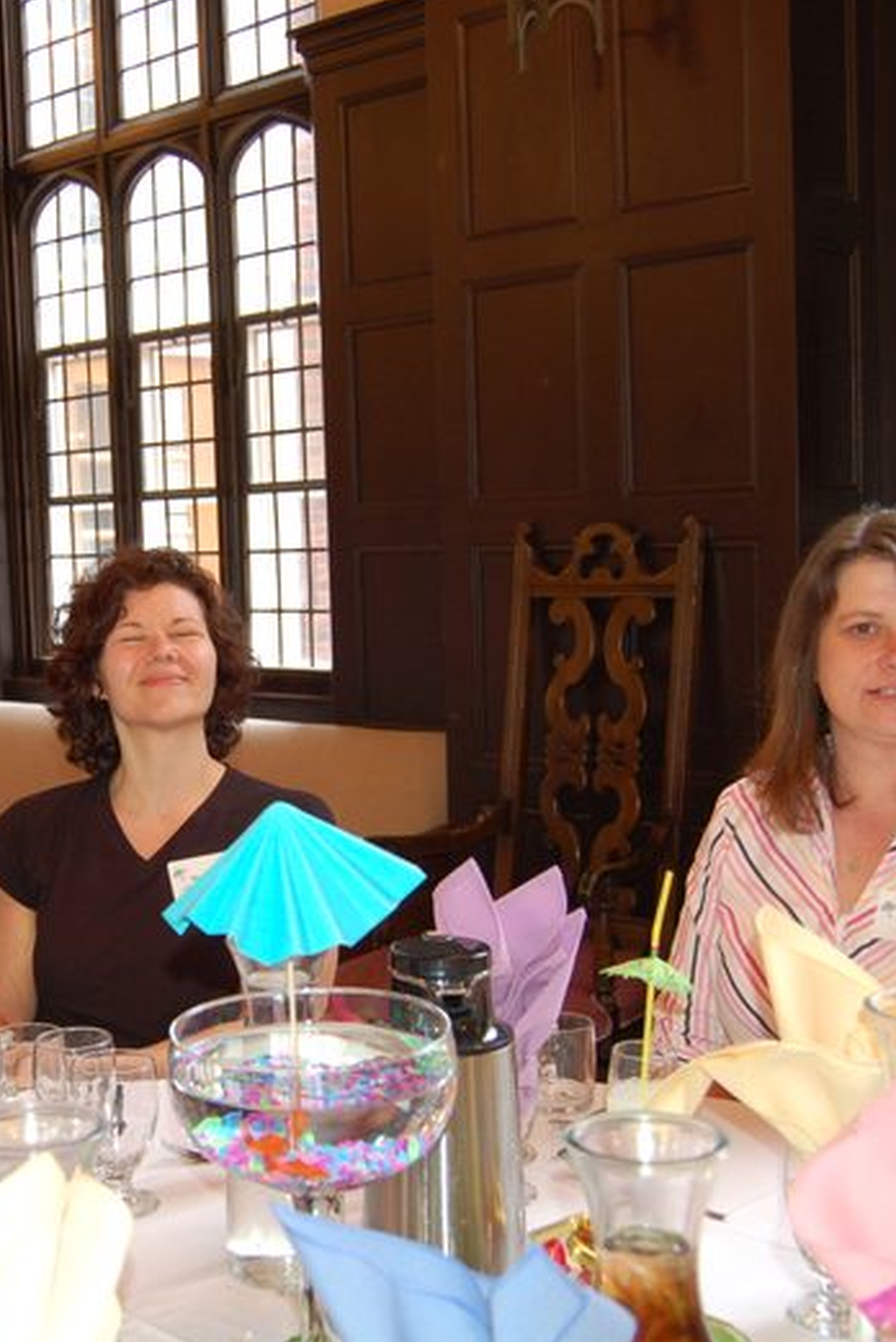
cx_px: 178
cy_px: 672
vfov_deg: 42.7
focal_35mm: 46
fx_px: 1715
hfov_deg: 28.6
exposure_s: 1/60
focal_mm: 20
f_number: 3.8
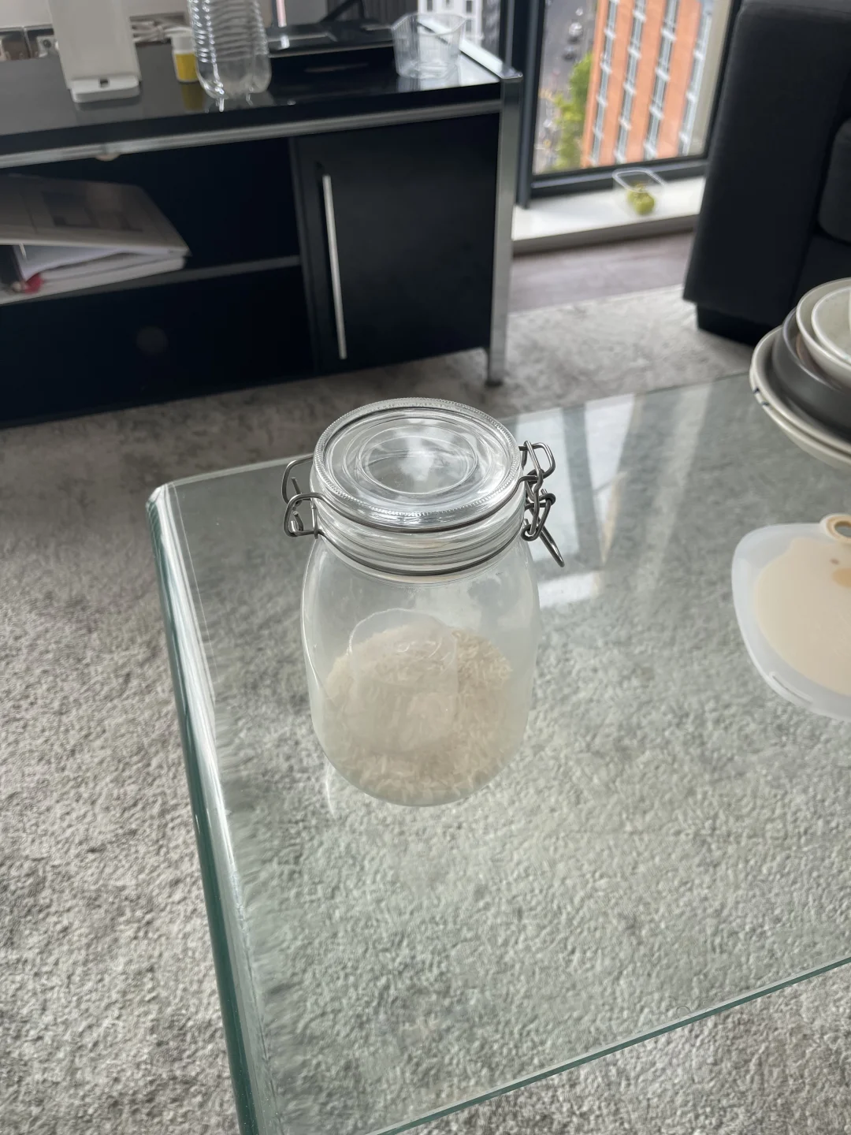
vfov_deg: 69.4
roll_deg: +0.5
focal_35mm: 25
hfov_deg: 54.9
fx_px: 819
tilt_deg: -43.2
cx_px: 426
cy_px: 568
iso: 32
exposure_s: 1/638
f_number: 1.6
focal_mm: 5.1
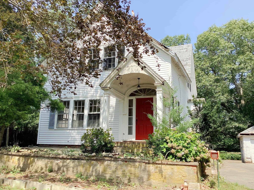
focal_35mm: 31
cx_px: 127
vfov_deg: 45.4
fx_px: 227
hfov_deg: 58.4
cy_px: 95
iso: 25
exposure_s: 1/532
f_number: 2.4
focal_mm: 3.3
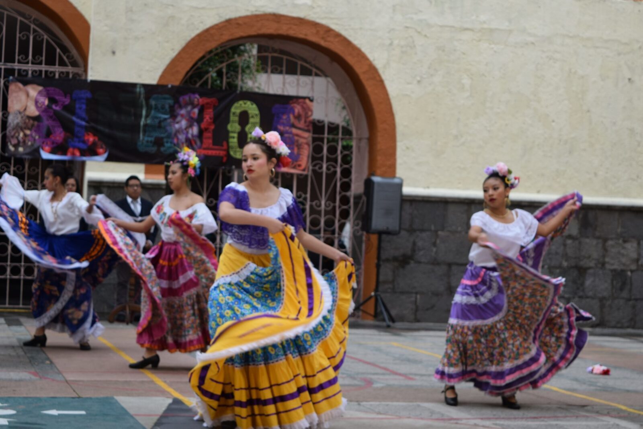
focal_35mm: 82
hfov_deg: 24.6
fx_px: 1474
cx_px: 322
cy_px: 214
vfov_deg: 16.6
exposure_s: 1/200
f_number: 7.1
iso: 400
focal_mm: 55
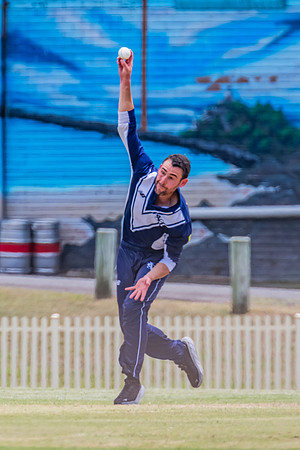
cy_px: 232
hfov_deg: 1.2
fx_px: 13894
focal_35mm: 1112
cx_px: 121
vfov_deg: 1.9
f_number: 9
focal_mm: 600
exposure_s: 1/2000
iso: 800
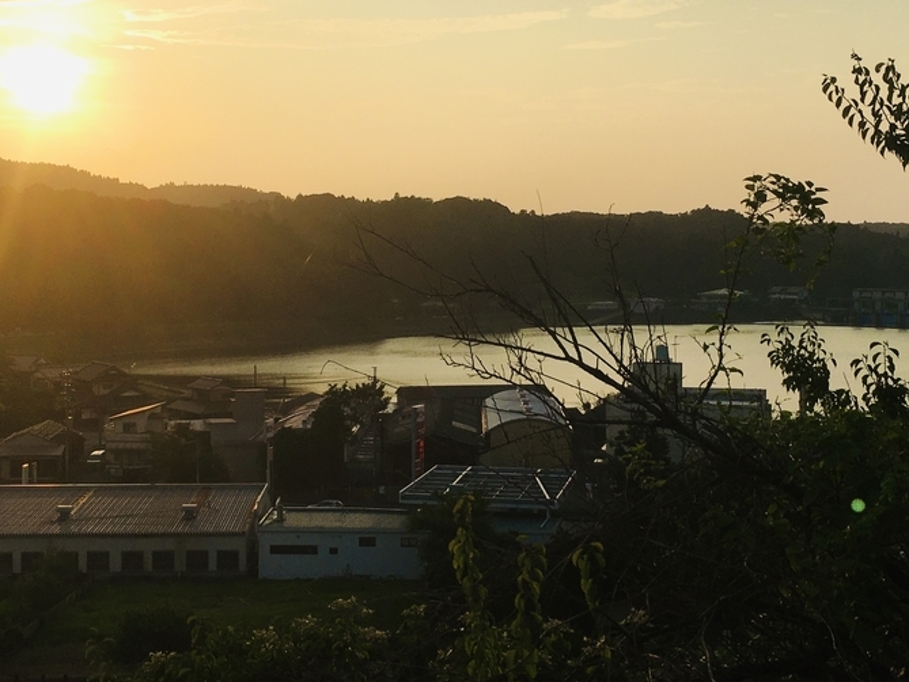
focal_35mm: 52
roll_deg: -0.8
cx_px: 444
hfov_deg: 36.8
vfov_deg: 28.0
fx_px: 1366
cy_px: 298
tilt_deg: -2.3
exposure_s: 1/2747
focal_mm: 4.15
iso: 25
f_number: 2.2
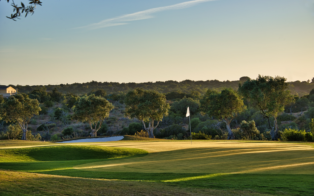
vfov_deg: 13.1
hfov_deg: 20.8
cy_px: 92
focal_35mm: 100
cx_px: 157
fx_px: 856
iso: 100
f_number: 8
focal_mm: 98
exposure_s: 1/250
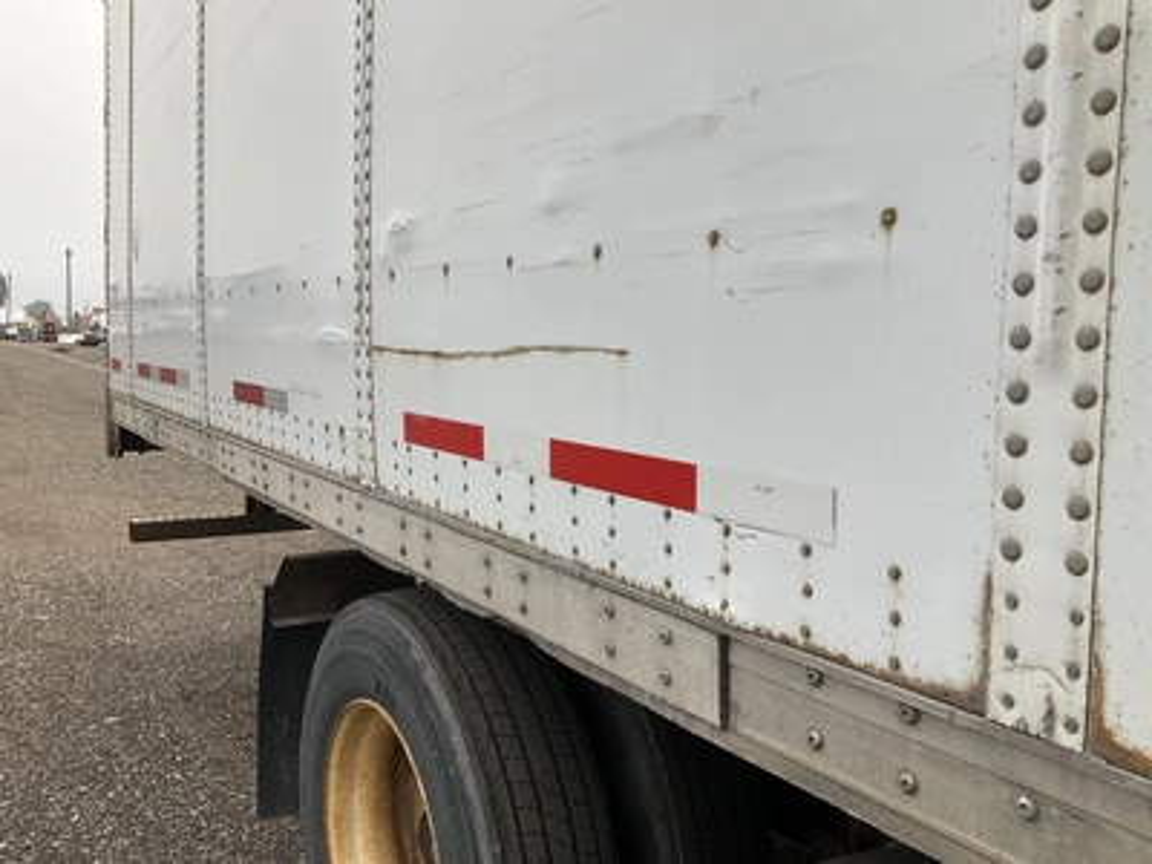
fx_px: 965
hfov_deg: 61.7
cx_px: 576
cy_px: 432
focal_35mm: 29
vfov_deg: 48.2
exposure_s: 1/912
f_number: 1.8
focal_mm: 3
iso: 25
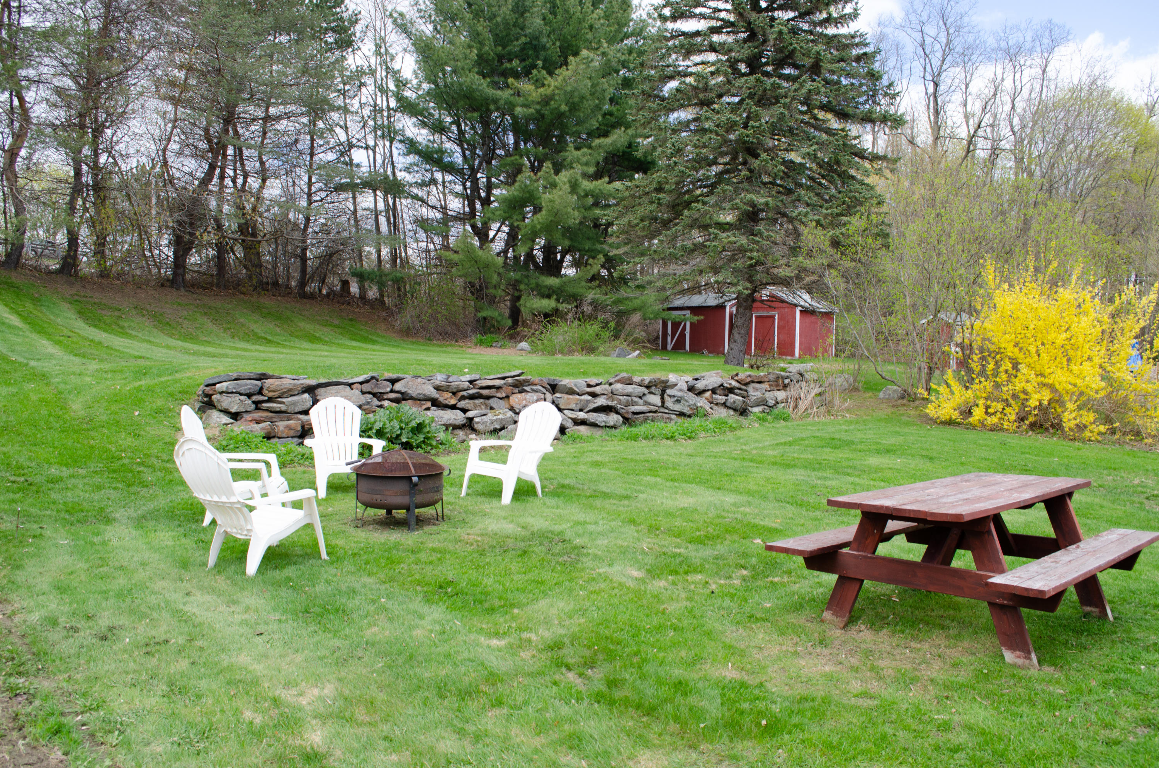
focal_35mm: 27
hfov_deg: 67.5
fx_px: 867
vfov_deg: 47.7
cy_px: 384
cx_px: 580
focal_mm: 18
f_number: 7.1
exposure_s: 1/200
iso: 200
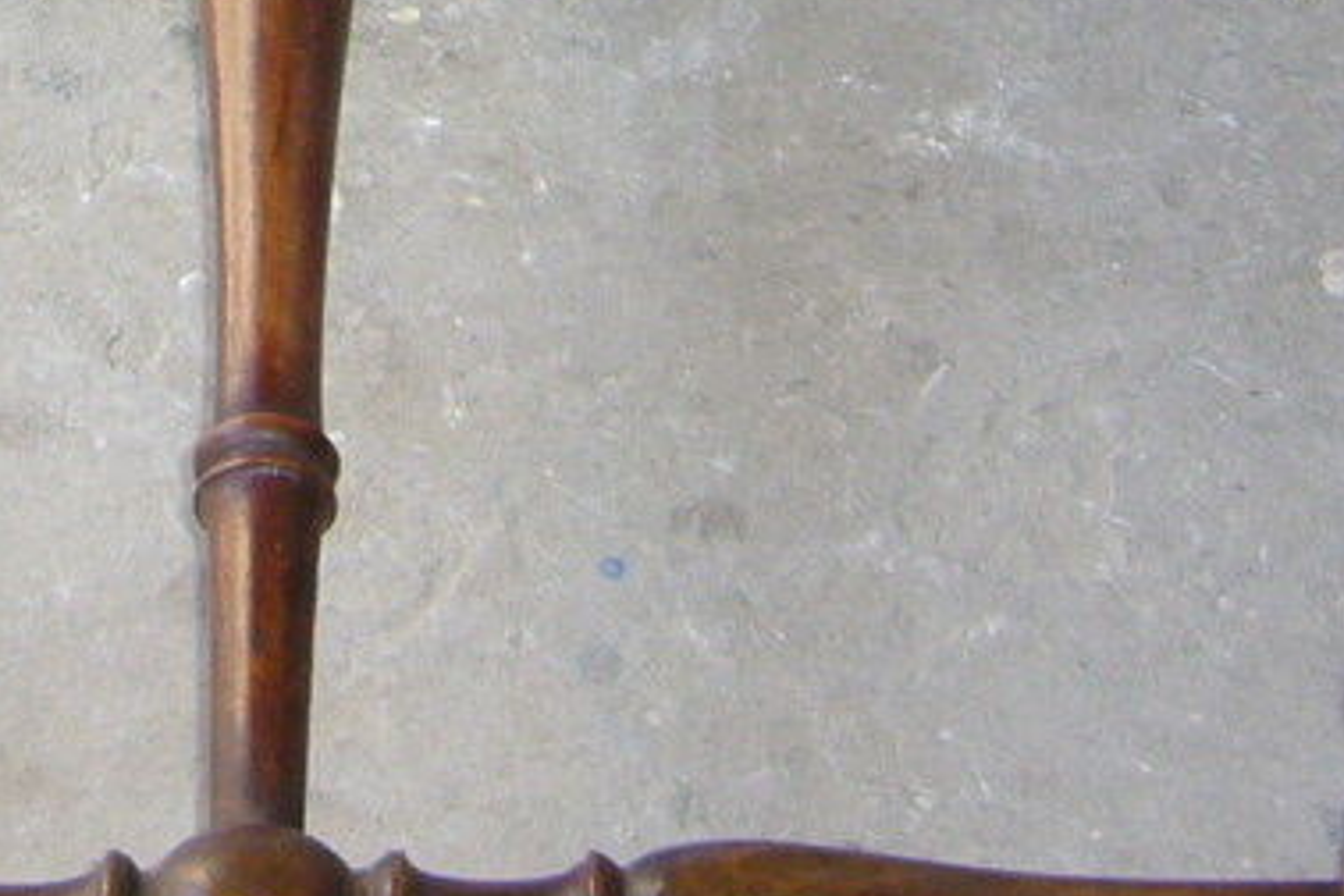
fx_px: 5749
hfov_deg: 13.2
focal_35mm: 154
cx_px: 107
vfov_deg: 8.7
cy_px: -423
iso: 80
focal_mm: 5.8
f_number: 2.8
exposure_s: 1/60
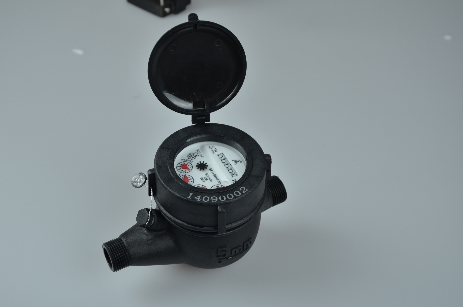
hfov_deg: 33.5
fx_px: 770
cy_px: 154
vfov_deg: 22.5
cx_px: 232
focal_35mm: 60
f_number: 8
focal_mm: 40
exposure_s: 1/125
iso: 100
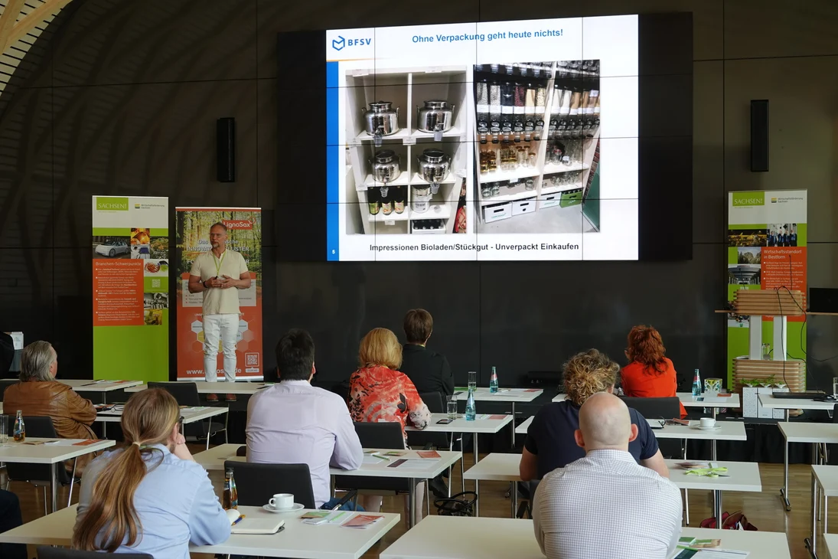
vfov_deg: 27.0
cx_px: 419
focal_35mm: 50
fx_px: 1164
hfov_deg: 39.6
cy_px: 280
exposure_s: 1/50
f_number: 3.2
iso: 200
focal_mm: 18.21
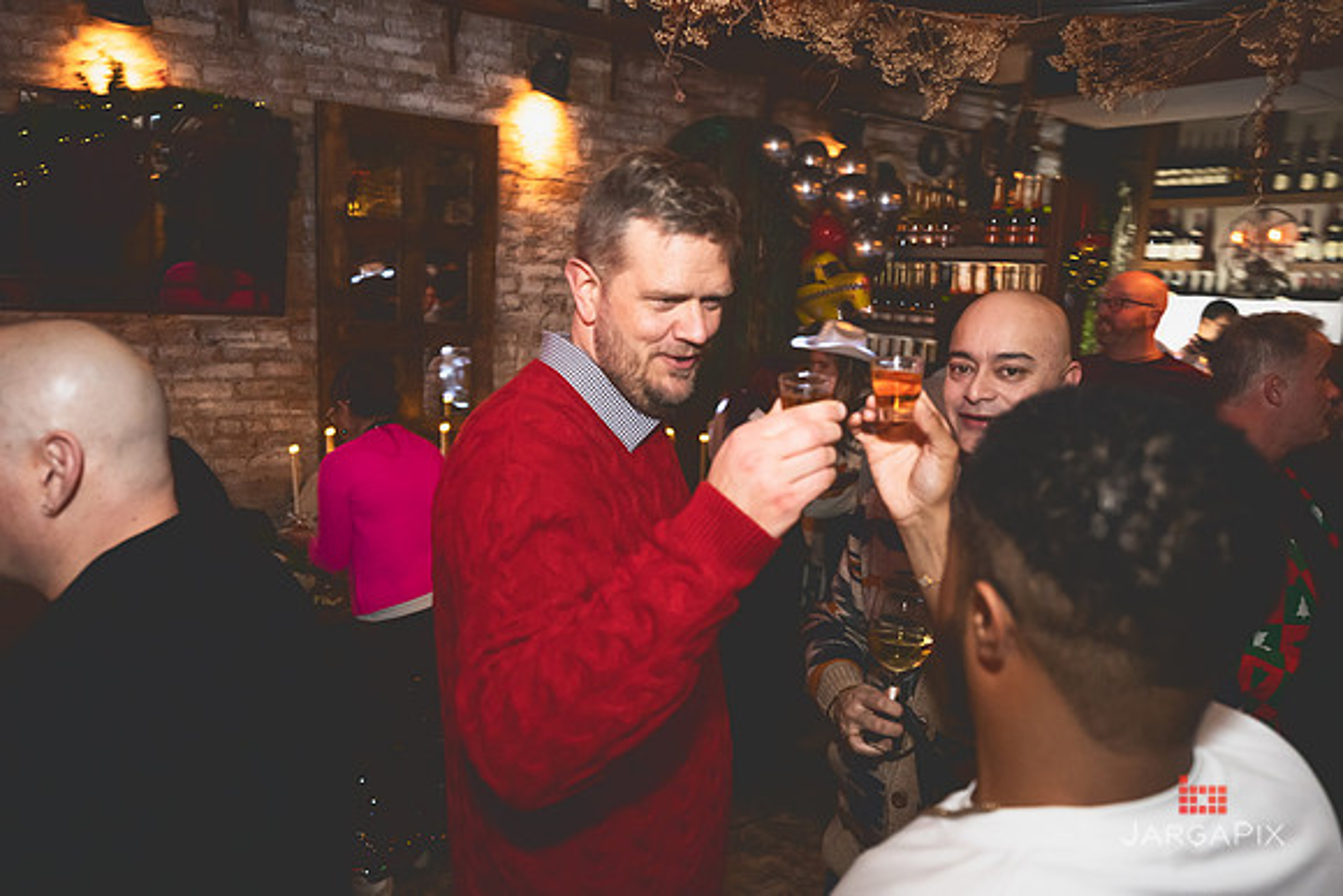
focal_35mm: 26
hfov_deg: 69.6
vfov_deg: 49.7
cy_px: 448
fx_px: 967
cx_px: 672
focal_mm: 24
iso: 3200
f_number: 3.2
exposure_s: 1/100
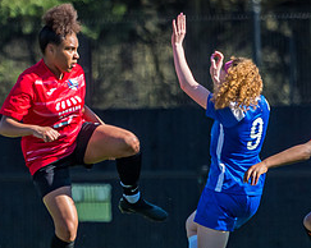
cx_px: -56
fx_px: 9363
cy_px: 230
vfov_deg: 1.5
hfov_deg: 1.9
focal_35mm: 1018
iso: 400
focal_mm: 280
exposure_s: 1/2000
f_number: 5
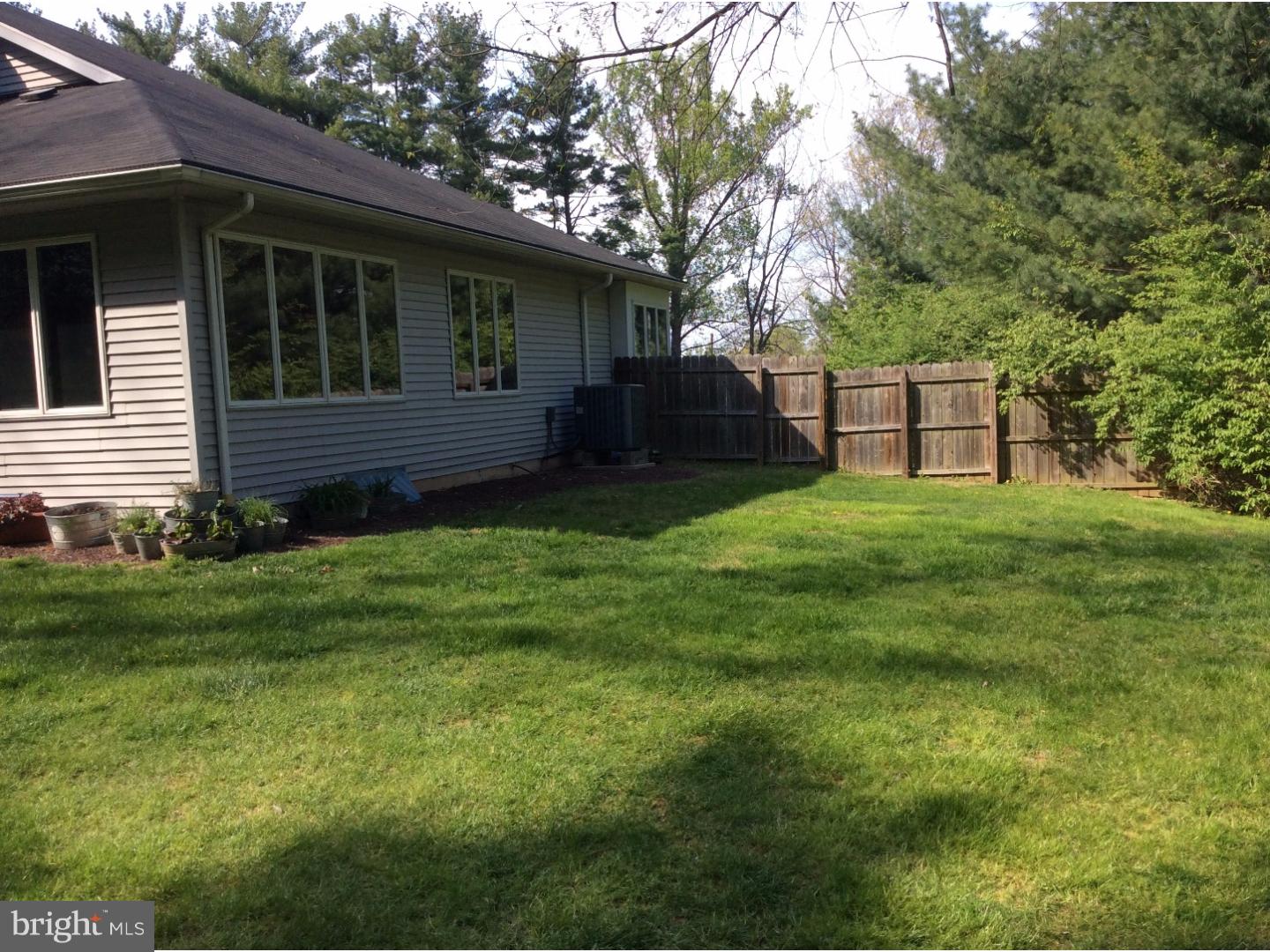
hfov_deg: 56.8
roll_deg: +3.7
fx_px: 1174
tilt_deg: -4.6
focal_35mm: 32
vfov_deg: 44.2
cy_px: 476
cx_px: 635
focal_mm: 3.3
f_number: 2.4
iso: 32
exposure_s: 1/622
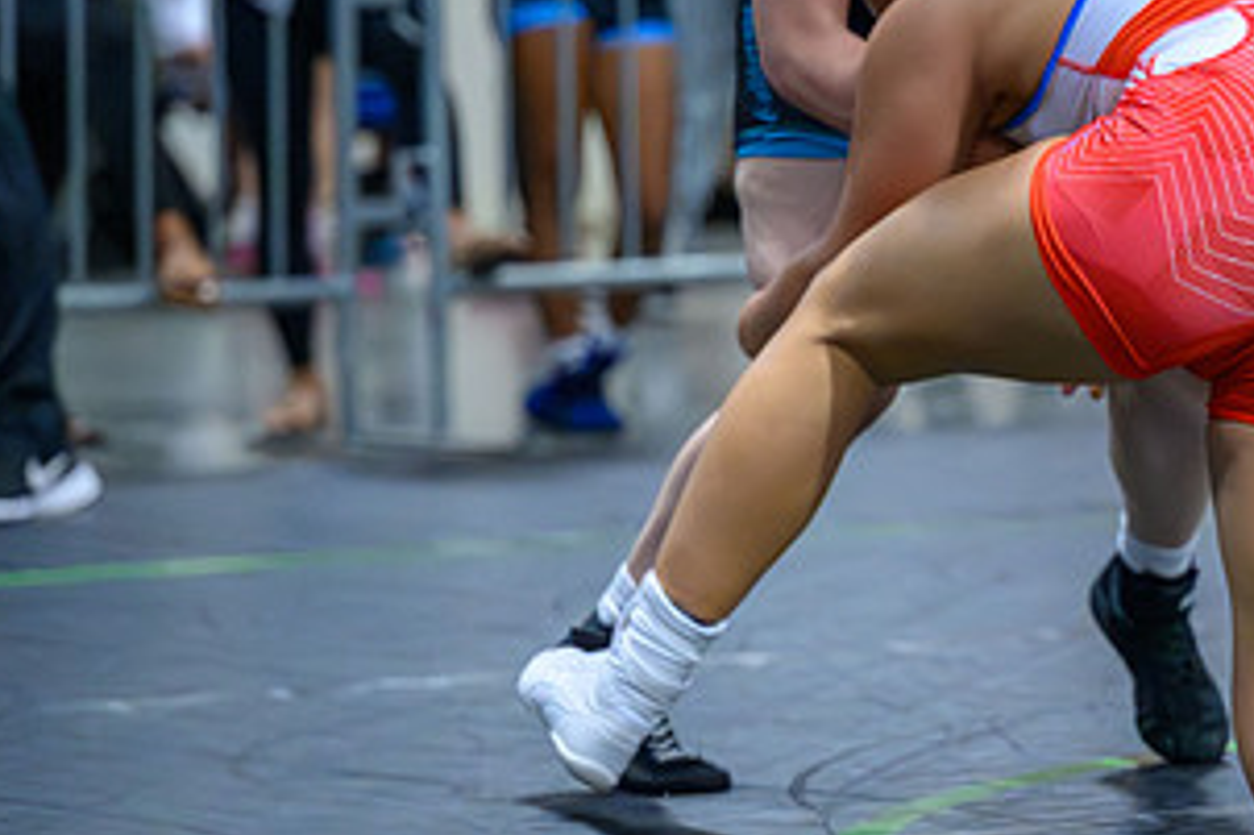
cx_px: 1064
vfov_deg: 5.3
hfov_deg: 7.9
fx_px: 9017
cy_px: 494
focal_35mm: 259
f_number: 2.8
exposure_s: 1/800
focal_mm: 100
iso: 14400
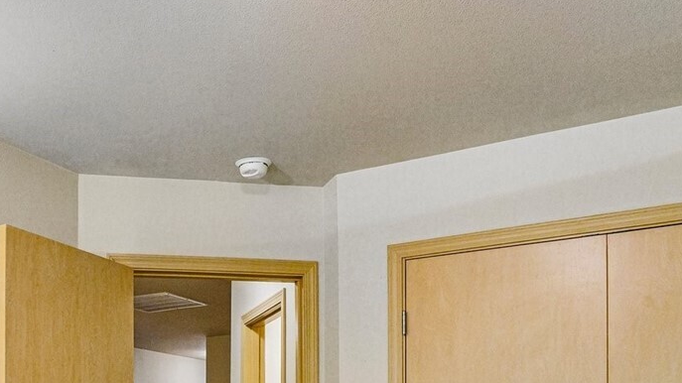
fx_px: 795
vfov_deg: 24.5
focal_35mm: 44
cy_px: 461
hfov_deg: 44.4
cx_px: 148
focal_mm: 17
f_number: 8
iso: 2000
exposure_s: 1/45
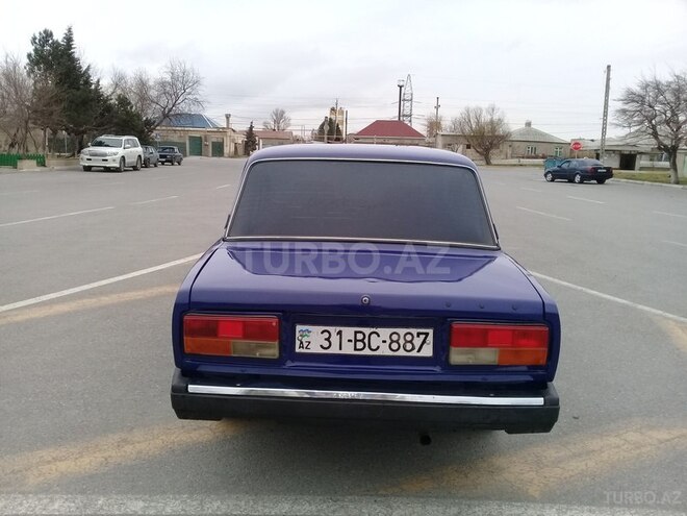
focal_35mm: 31
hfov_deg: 58.4
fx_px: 615
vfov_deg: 45.4
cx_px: 344
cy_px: 258
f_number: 2.2
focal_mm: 3.3
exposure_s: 1/50
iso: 50
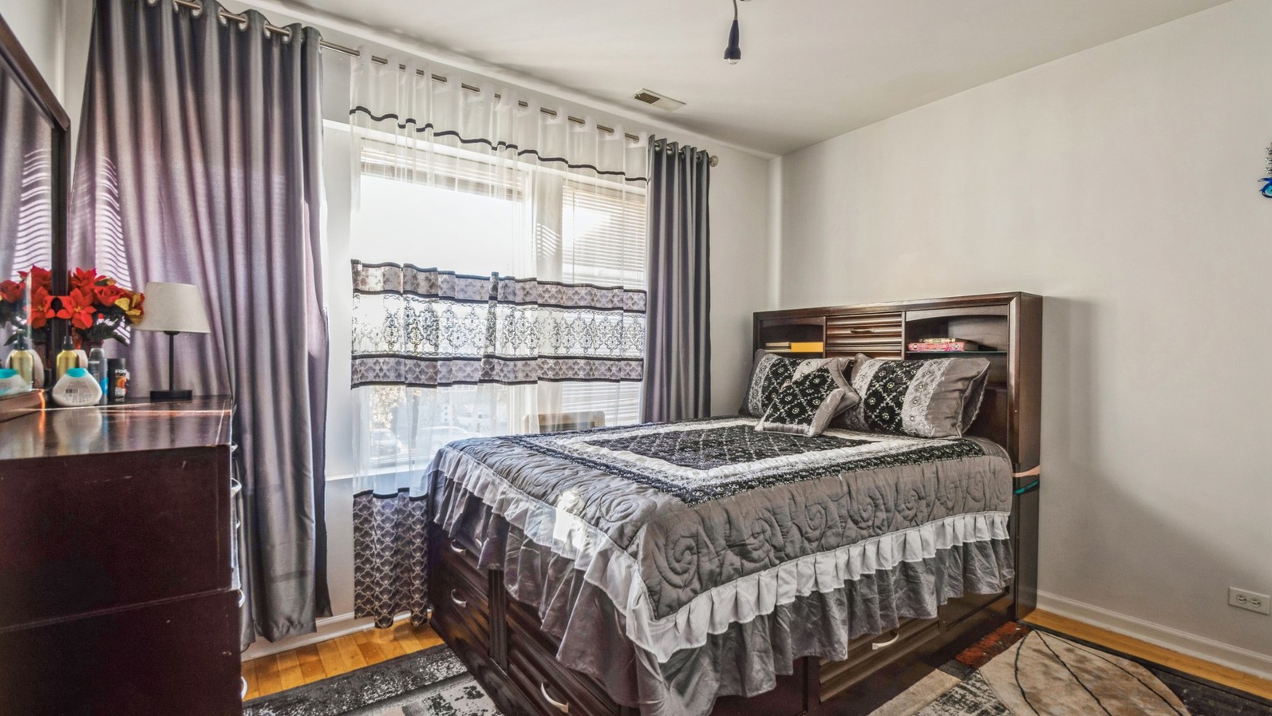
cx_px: 639
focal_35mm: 16
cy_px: 368
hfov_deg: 99.4
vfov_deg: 67.1
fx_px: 540
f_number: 11
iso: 100
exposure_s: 1/4
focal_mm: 10
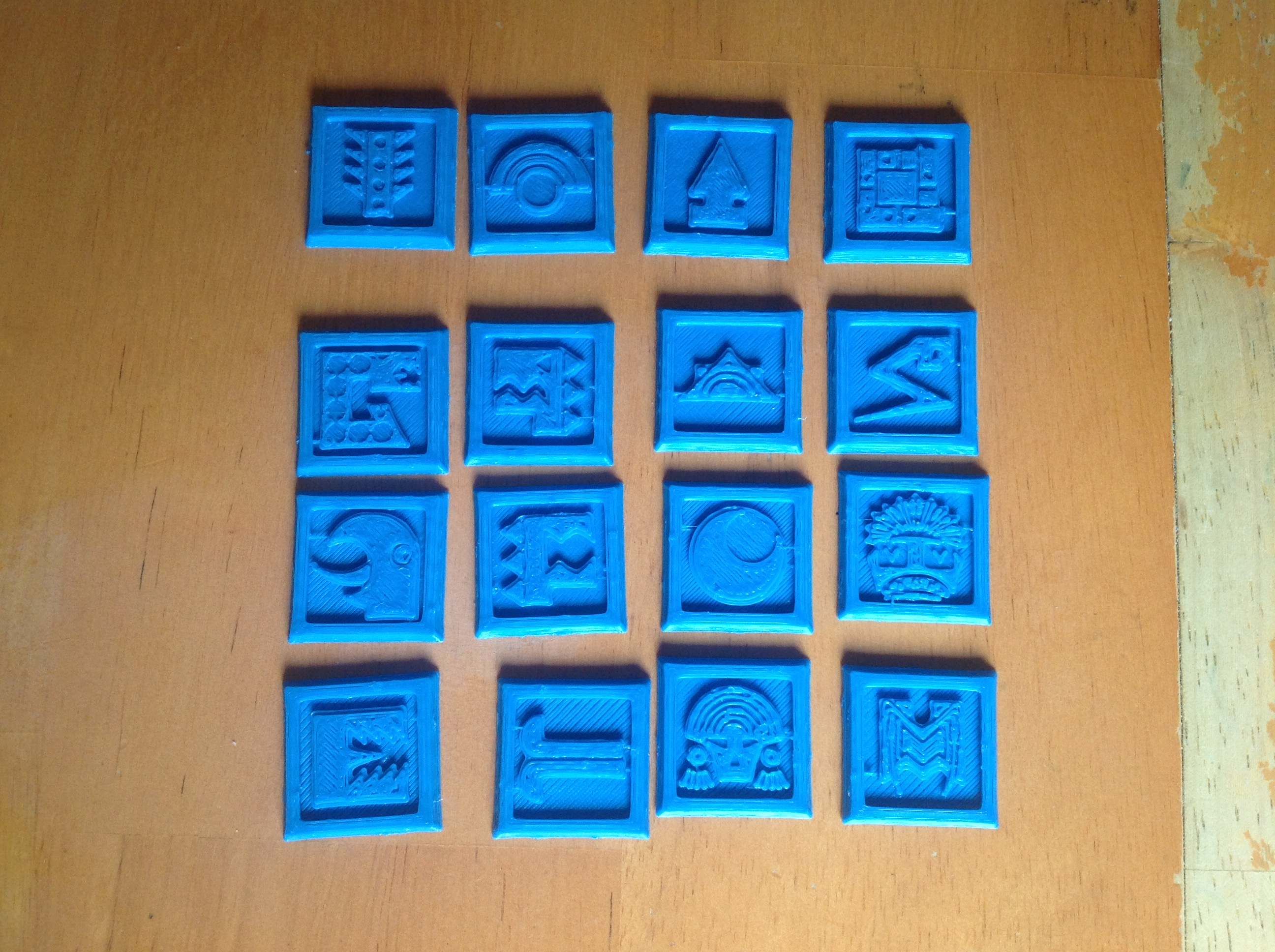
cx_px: 638
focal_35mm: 35
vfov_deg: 40.6
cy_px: 476
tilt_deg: -82.7
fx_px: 1287
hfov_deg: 52.7
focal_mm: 4.28
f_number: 2.4
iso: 100
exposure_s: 1/120
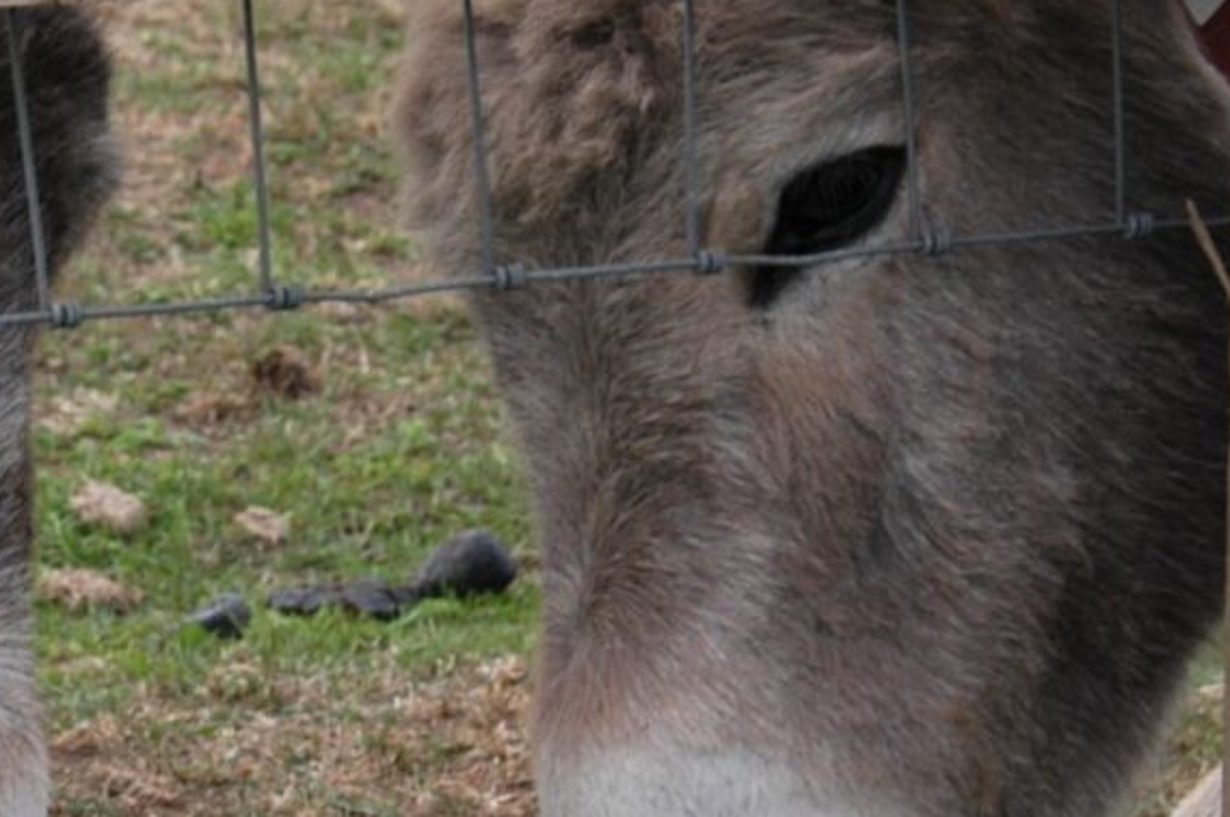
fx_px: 12670
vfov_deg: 3.7
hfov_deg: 5.6
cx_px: 283
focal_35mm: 371
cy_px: 450
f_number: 7.1
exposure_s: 1/180
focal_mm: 55
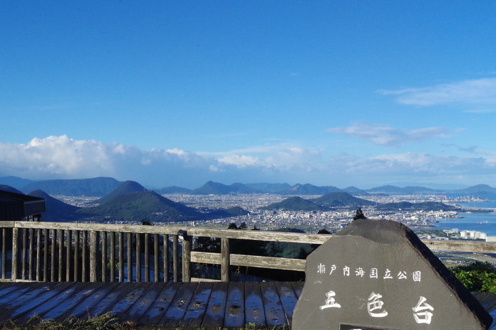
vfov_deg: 29.2
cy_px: 165
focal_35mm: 46
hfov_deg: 42.8
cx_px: 248
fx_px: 634
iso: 1600
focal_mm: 30.63
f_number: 14
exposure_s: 1/1000
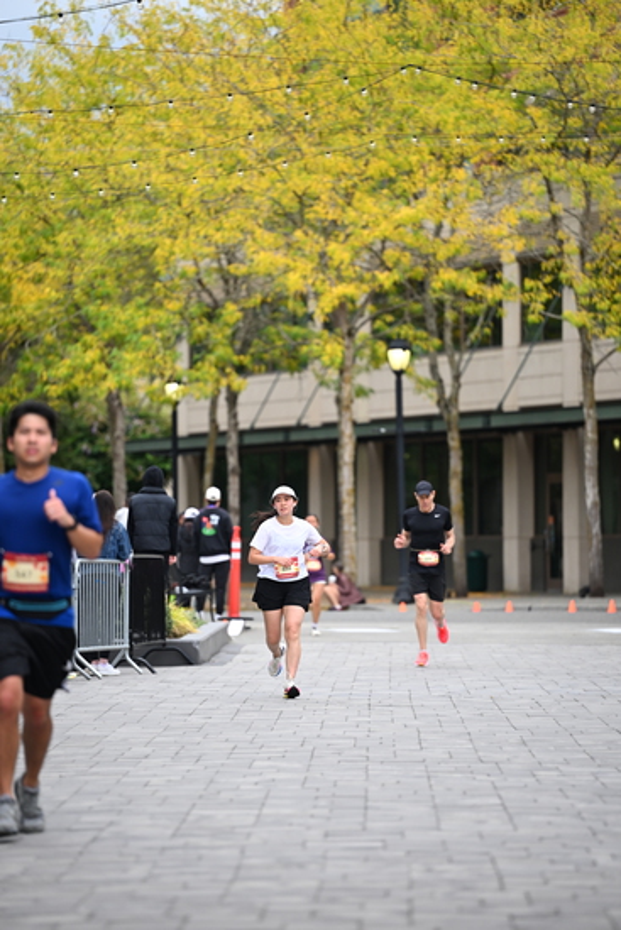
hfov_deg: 8.1
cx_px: 310
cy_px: 465
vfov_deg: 12.1
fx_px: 4396
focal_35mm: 170
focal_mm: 170
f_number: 2.8
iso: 640
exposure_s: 1/2000
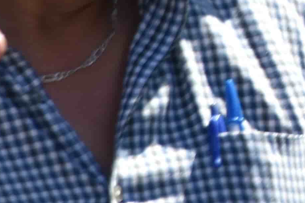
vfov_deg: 1.3
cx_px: 739
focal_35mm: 1025
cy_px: -341
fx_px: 8683
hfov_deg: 2.0
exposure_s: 1/250
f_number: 8
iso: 200
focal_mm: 105
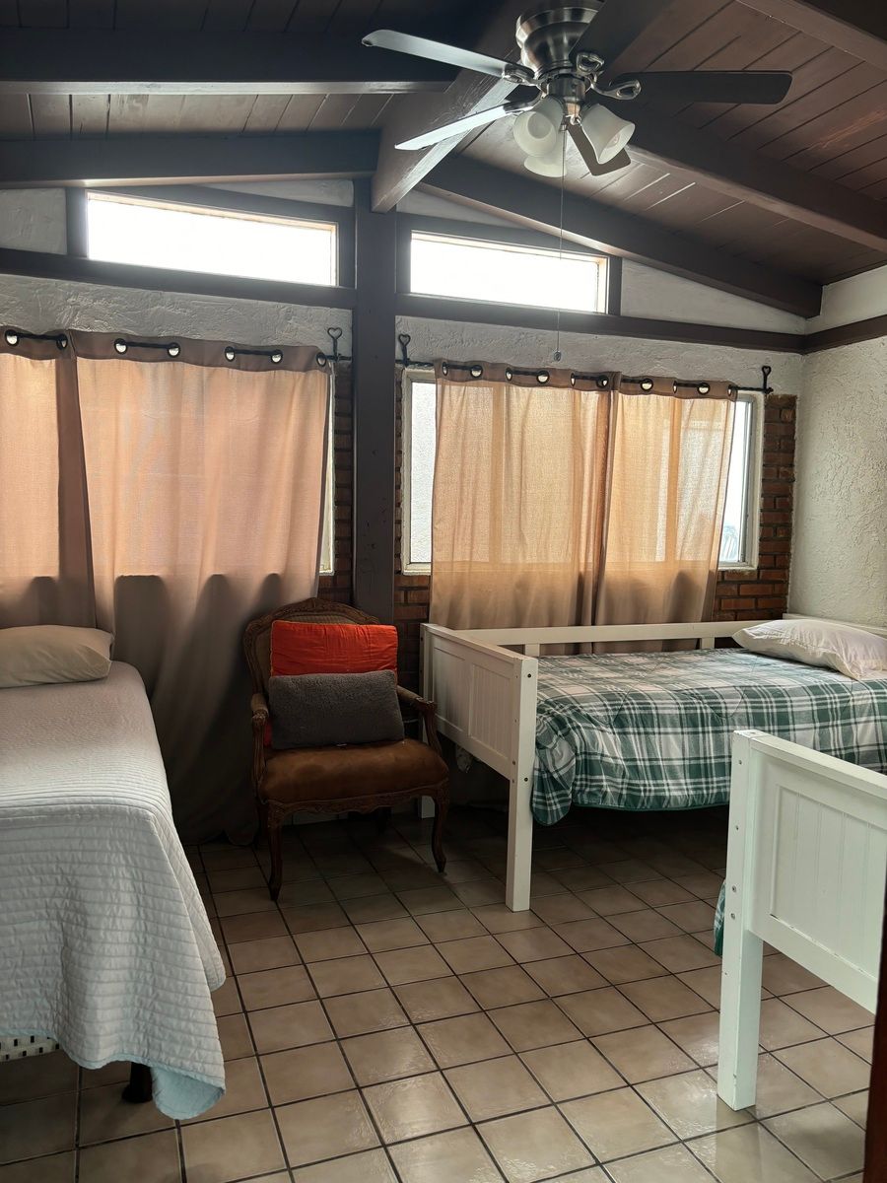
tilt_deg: -4.8
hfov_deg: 53.1
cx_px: 444
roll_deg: -1.5
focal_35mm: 26
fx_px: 888
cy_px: 592
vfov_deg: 67.3
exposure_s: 1/73
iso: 125
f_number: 1.6
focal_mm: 5.96
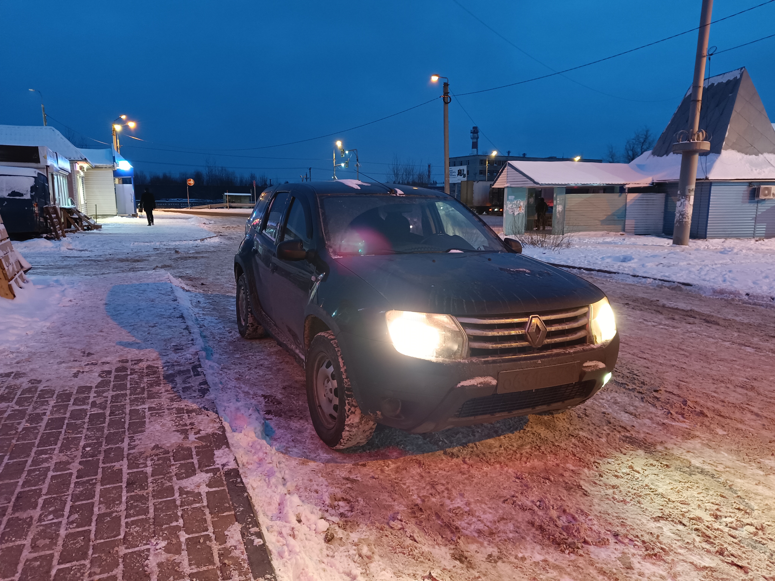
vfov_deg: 56.8
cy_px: 290
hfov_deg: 71.6
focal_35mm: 24
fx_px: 537
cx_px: 388
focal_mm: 5.59
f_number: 1.88
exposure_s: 1/25
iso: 1060
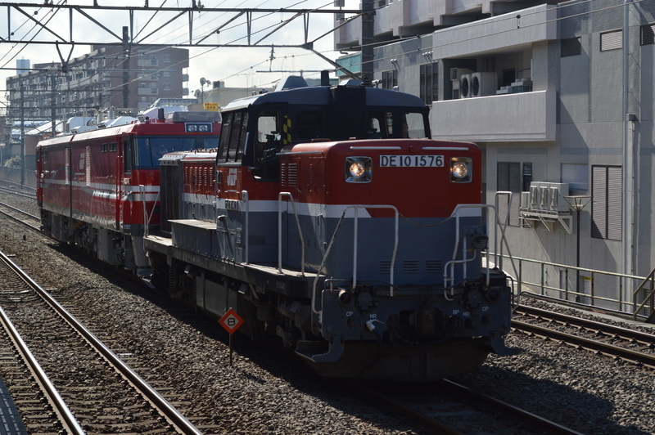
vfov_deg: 16.5
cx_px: 328
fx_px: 1500
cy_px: 218
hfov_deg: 24.6
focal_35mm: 82
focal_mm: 55
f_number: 8
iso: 100
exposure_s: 1/250
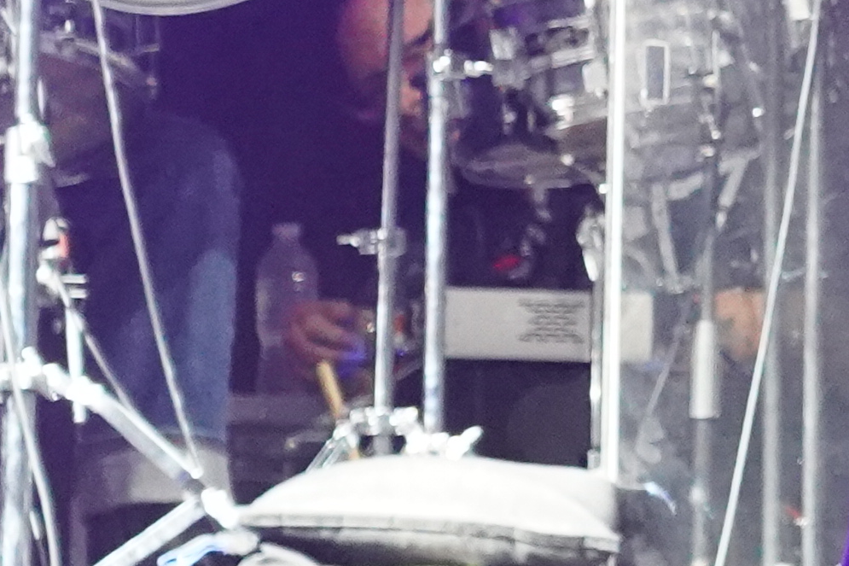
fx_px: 8960
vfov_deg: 3.6
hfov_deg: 5.3
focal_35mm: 380
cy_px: -227
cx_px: 1658
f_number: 4
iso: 8000
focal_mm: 63
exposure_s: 1/160
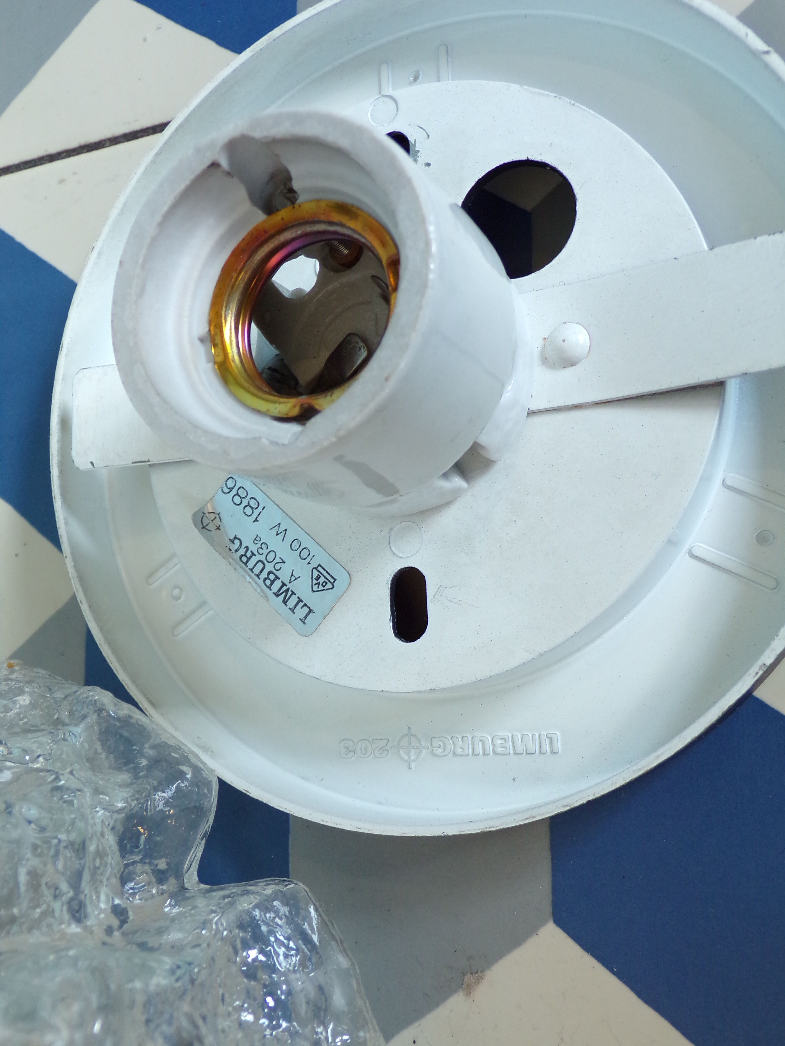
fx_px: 968
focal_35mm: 32
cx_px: 392
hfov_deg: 44.2
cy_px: 523
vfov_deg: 56.8
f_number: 3.2
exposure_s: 1/25
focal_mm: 5.8
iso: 200
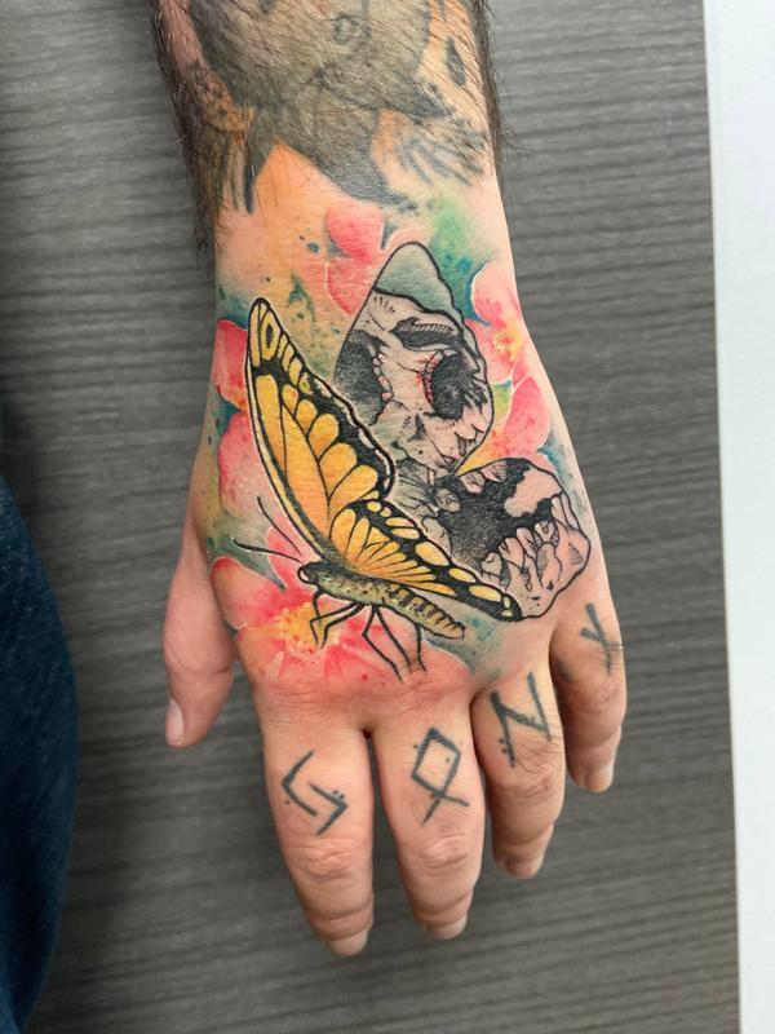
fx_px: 776
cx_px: 388
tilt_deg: -11.0
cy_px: 517
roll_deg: +7.0
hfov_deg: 53.1
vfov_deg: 67.3
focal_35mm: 26
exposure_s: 1/50
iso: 400
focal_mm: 4.25
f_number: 1.8
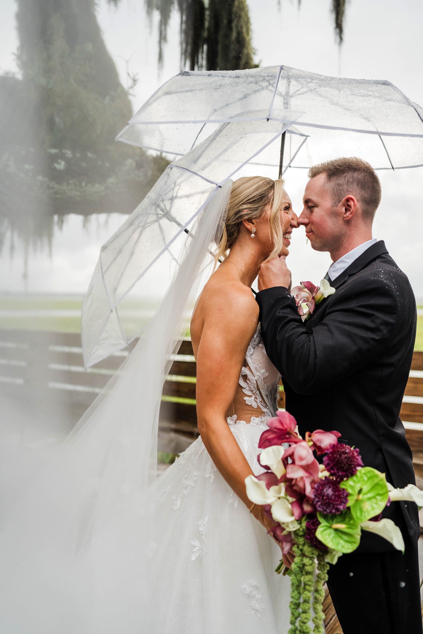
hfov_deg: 37.9
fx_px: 617
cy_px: 317
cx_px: 212
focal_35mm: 35
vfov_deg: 54.4
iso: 640
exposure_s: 1/4000
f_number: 2
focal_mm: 35
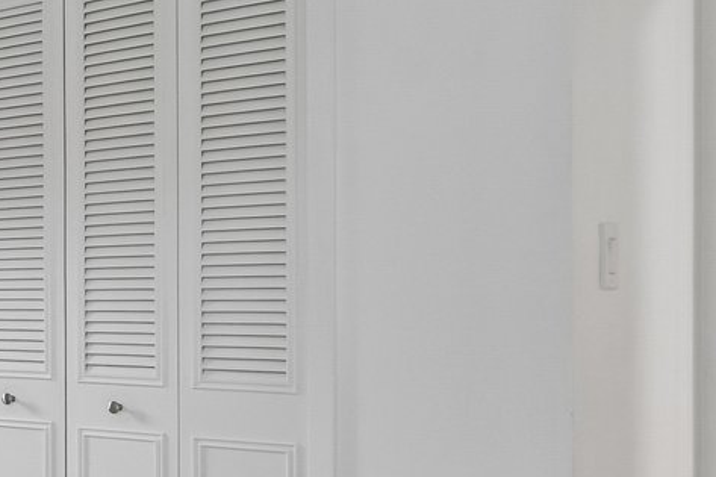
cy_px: 276
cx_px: -397
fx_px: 1292
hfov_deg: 23.7
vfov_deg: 20.9
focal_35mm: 65
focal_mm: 10
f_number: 8
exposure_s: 1/10
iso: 400
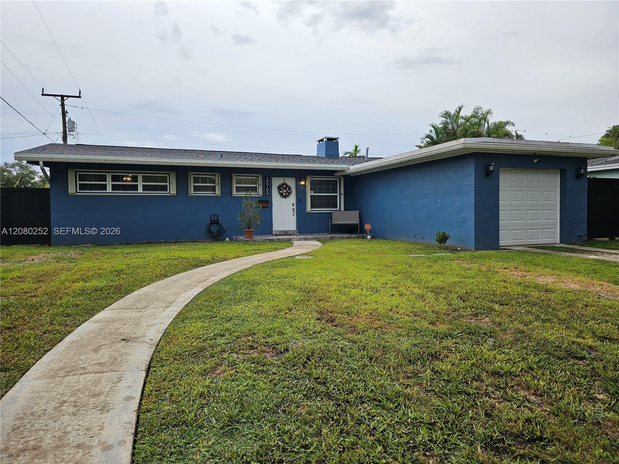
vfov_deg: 58.9
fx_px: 411
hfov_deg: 73.9
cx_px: 310
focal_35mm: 23
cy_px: 232
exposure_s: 1/260
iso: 10
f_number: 1.7
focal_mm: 6.3
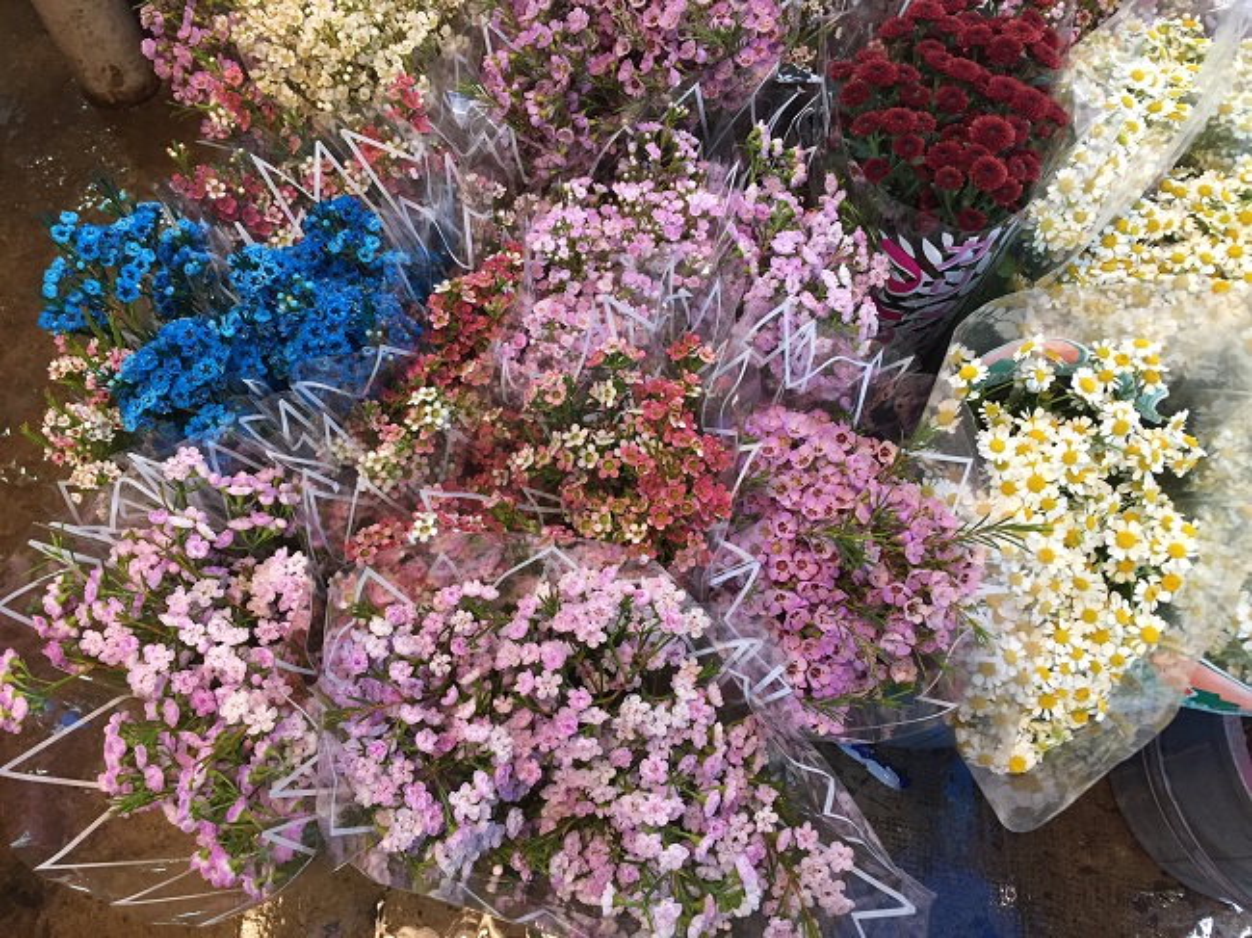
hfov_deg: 61.7
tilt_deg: -65.2
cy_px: 469
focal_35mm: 29
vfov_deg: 48.2
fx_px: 1048
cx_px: 626
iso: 64
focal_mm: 4.15
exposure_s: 1/33
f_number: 2.2
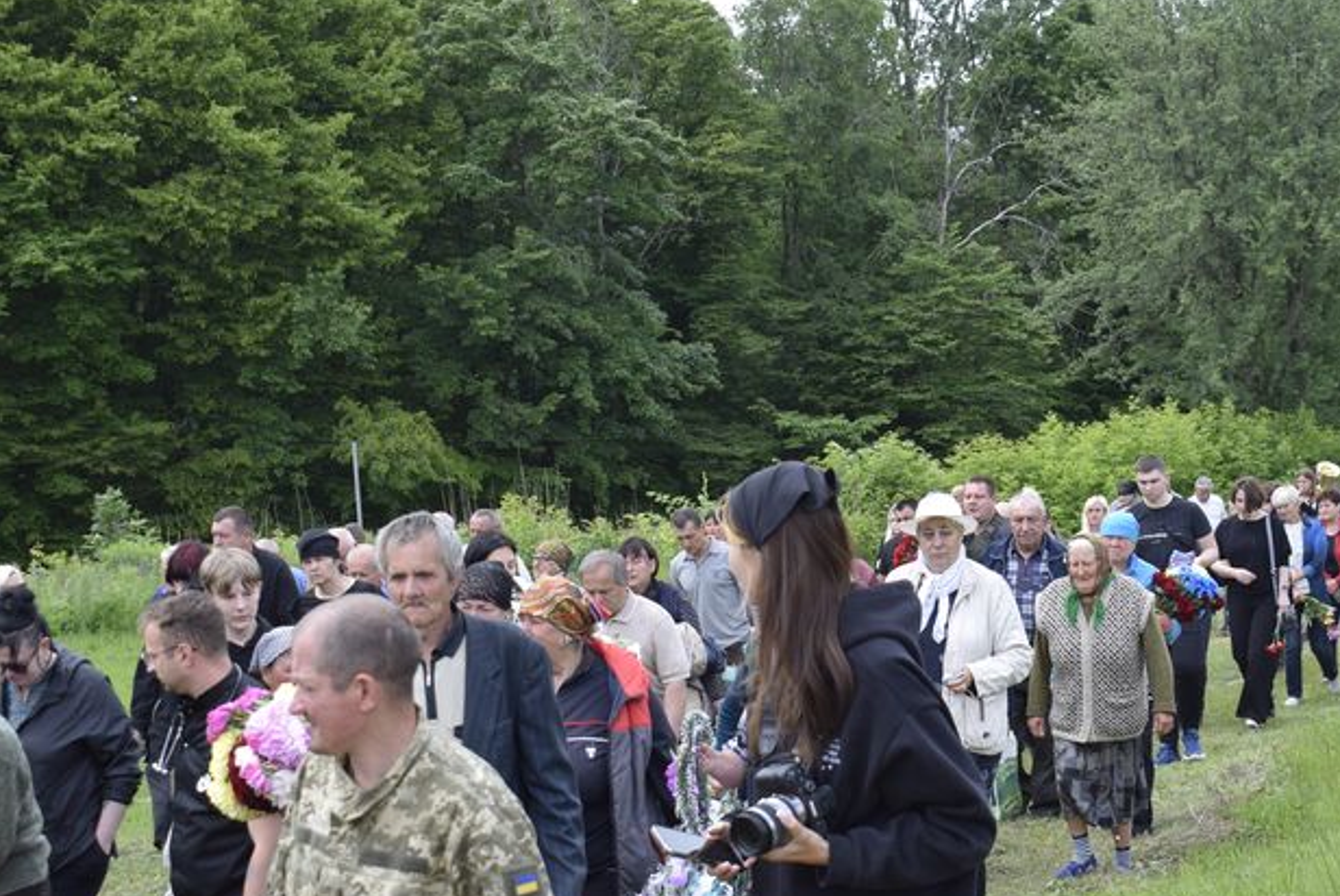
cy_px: 393
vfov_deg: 18.7
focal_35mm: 73
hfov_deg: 27.6
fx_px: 2720
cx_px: 779
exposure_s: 1/250
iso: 320
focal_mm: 40
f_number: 8
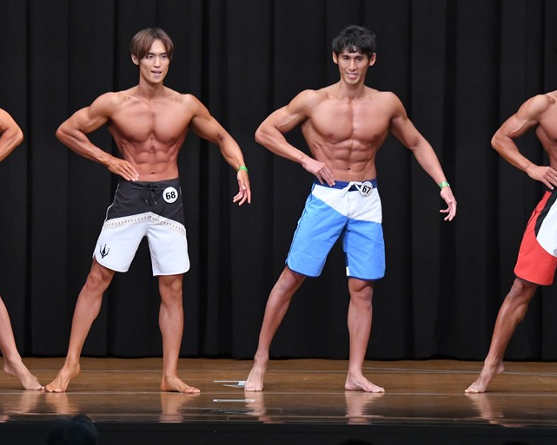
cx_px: 247
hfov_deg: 8.4
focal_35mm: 229
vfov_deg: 6.8
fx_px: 3776
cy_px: 223
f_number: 5.6
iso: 8000
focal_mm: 135
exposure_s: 1/400
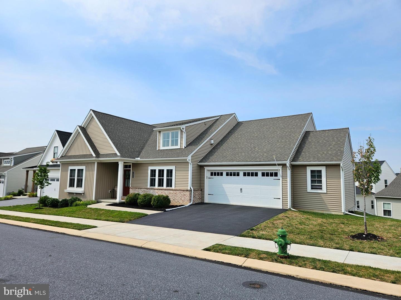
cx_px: 200
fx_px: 266
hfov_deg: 73.9
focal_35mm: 23
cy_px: 150
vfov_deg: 58.9
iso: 25
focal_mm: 5.4
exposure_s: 1/1723
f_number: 1.8
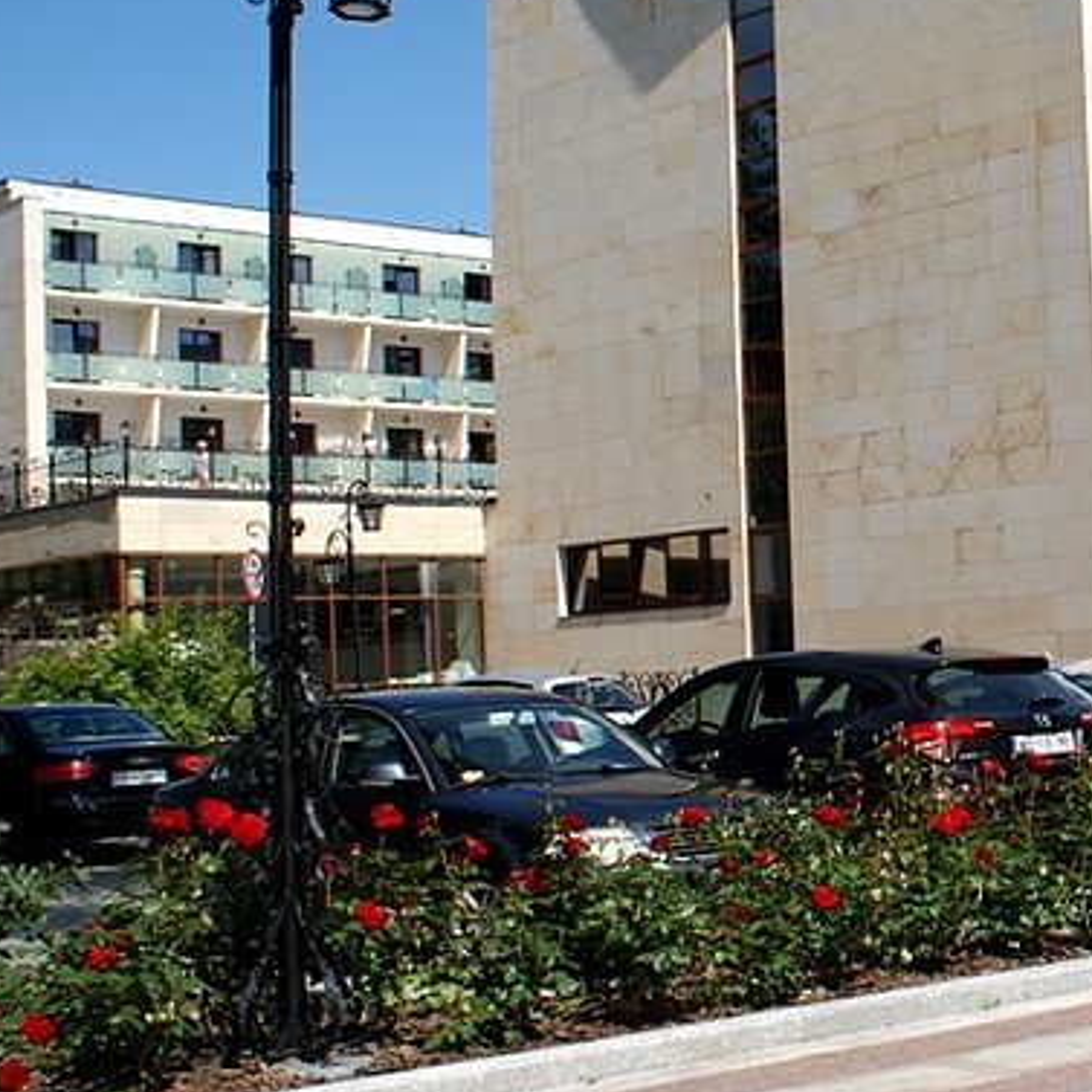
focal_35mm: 61
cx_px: 1211
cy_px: 319
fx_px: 2177
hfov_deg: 26.0
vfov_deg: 27.9
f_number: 10
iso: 100
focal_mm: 20
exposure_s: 1/200
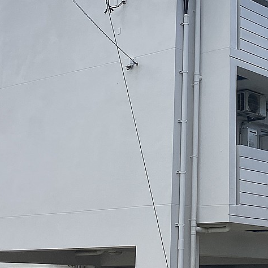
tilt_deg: +15.4
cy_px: 117
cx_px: 214
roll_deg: +0.2
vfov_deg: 19.5
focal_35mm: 89
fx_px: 780
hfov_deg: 19.3
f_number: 1.8
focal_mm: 3.99
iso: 32
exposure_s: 1/1567
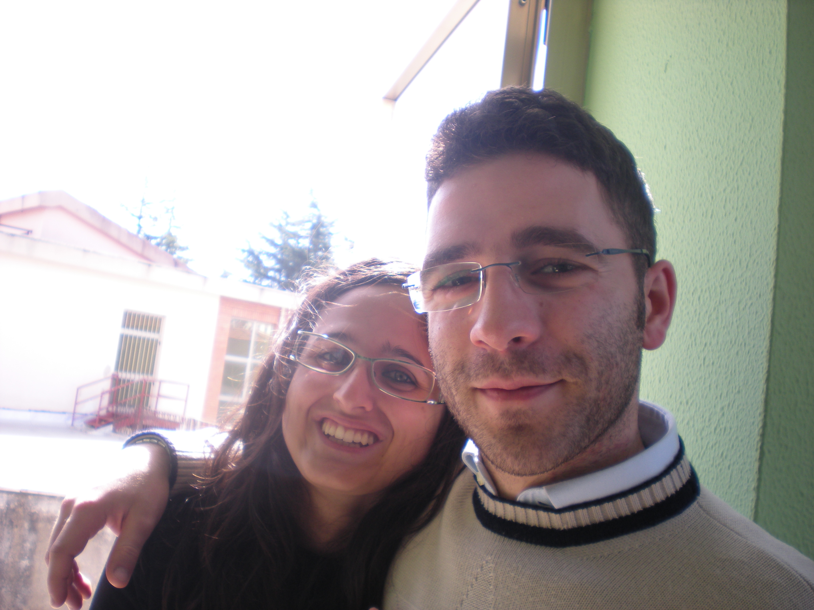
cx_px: 407
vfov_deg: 37.7
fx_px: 894
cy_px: 305
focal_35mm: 38
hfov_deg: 49.0
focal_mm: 6.3
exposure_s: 1/127
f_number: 3.1
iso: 64
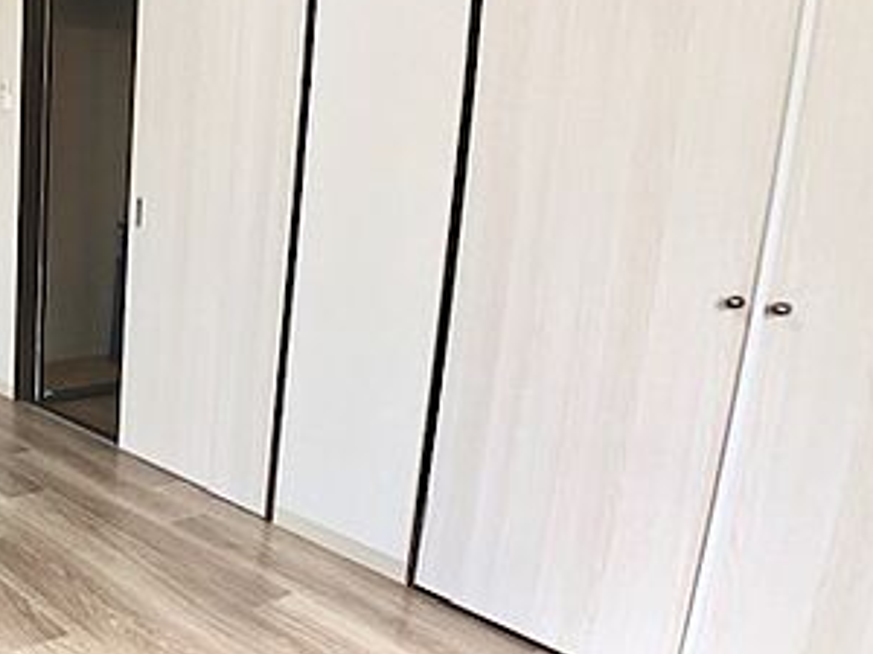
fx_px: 1412
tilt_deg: -12.9
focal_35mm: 56
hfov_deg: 32.1
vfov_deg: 26.1
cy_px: 381
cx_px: 32
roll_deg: -0.8
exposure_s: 1/120
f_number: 1.8
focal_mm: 3.99
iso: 40
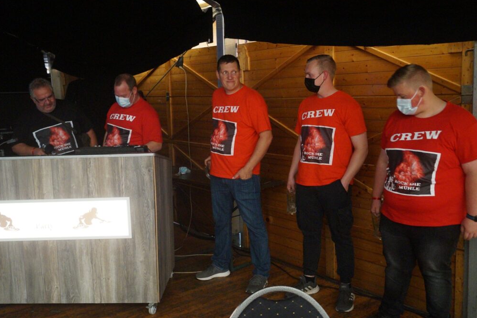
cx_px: 233
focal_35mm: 37
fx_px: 490
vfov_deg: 35.9
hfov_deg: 51.9
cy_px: 157
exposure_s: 1/50
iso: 3200
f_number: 4
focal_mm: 24
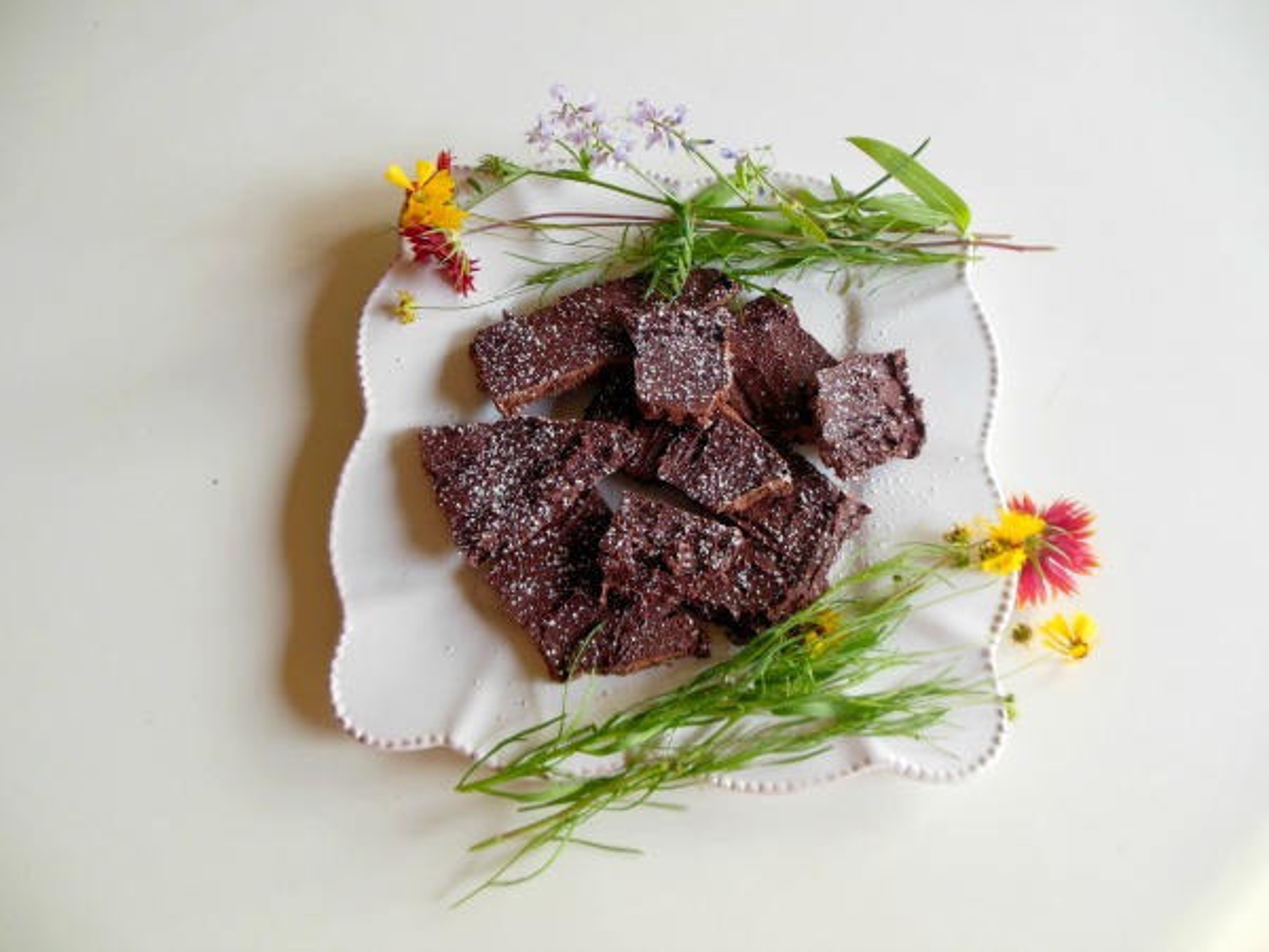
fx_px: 916
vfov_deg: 54.9
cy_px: 476
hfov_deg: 69.4
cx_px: 634
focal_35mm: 25
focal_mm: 4.5
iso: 160
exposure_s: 1/30
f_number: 3.2
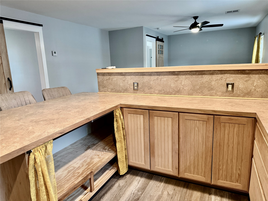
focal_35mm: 24
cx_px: 134
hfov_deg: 71.6
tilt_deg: -10.6
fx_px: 186
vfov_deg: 56.8
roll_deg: +2.4
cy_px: 100
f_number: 1.78
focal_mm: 6.76
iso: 320
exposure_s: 1/60
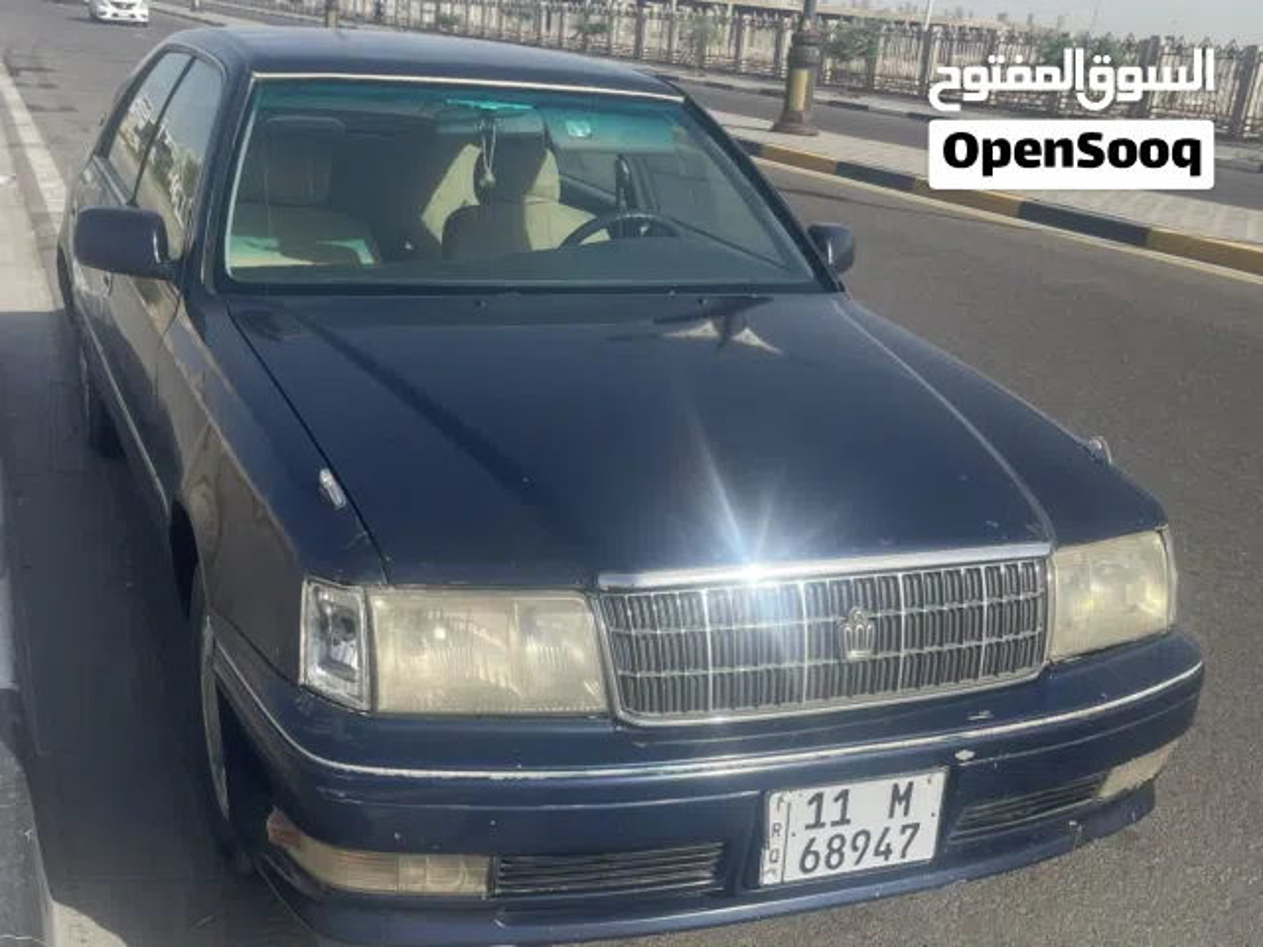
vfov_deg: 54.9
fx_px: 912
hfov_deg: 69.4
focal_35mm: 25
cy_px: 474
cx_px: 632
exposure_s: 1/3165
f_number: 1.6
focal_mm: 5.1
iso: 32
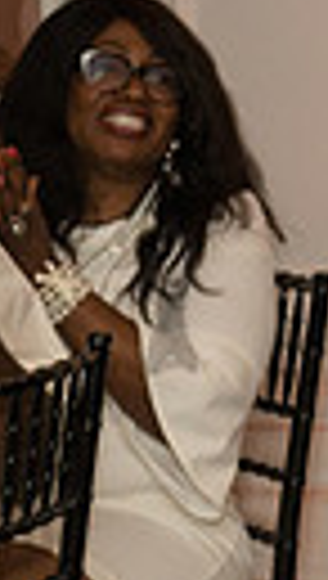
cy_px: 294
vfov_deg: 8.2
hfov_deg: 4.4
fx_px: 4063
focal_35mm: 264
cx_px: 1038
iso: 2500
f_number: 4
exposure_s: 1/400
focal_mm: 56
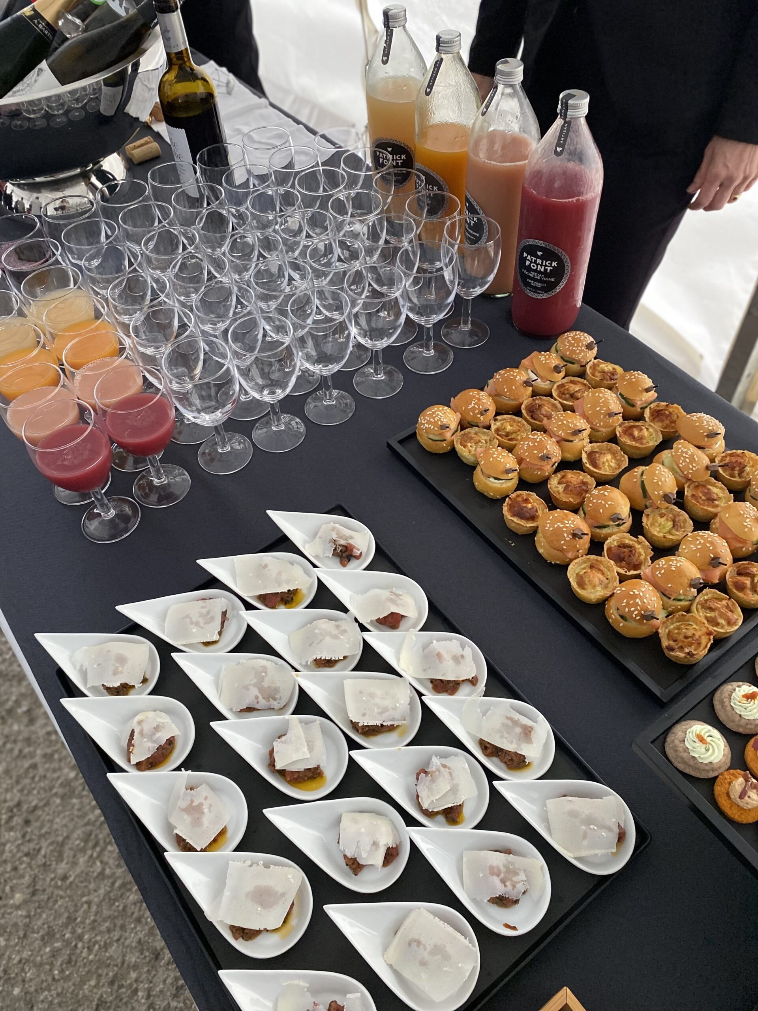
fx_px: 759
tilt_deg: -49.9
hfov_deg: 53.1
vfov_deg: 67.3
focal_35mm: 26
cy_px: 506
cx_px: 379
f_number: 1.8
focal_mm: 4.25
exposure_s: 1/60
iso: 400
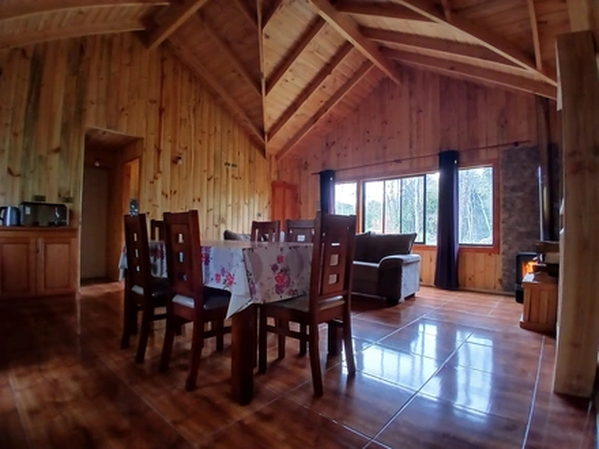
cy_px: 224
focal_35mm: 17
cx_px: 300
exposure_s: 1/50
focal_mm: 1.4
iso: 125
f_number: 2.2
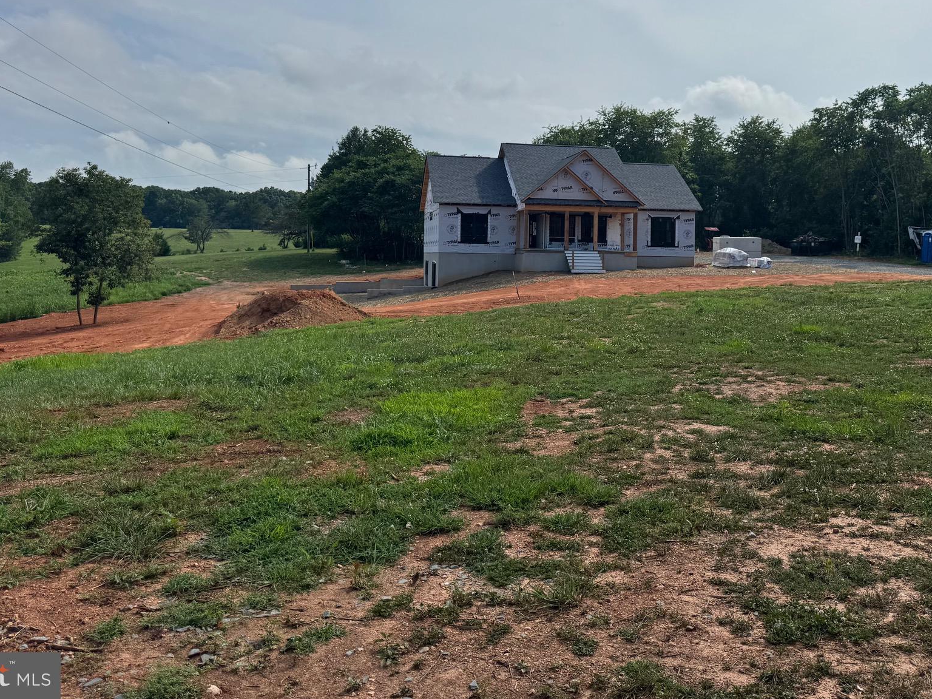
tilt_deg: +0.0
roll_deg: -1.2
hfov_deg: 56.6
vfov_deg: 43.6
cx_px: 530
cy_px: 236
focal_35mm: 32
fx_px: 862
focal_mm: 6.76
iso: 80
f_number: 1.78
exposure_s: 1/10417
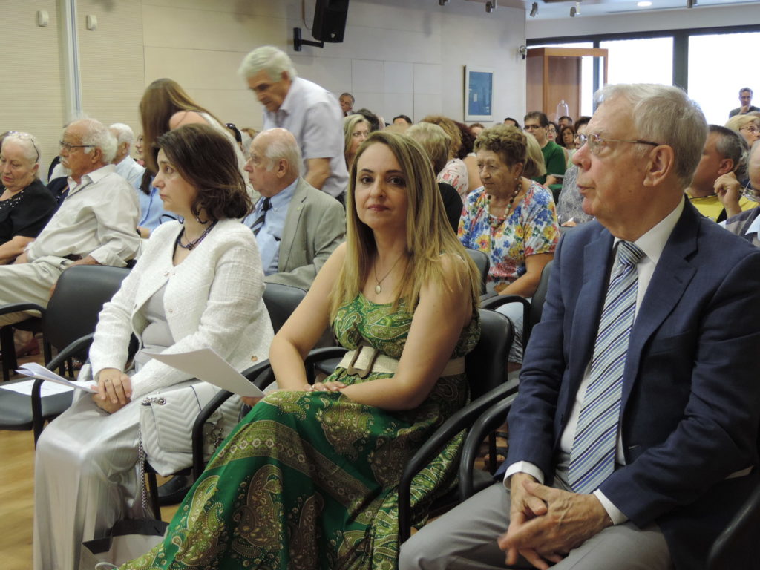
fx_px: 1032
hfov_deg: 40.4
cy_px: 285
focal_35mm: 47
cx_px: 380
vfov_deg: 30.9
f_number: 3.5
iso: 400
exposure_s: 1/20
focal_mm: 8.3
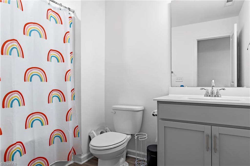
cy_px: 83
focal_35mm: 21
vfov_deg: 59.5
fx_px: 146
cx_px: 125
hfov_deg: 81.2
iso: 200
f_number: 10
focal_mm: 14
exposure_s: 1/2
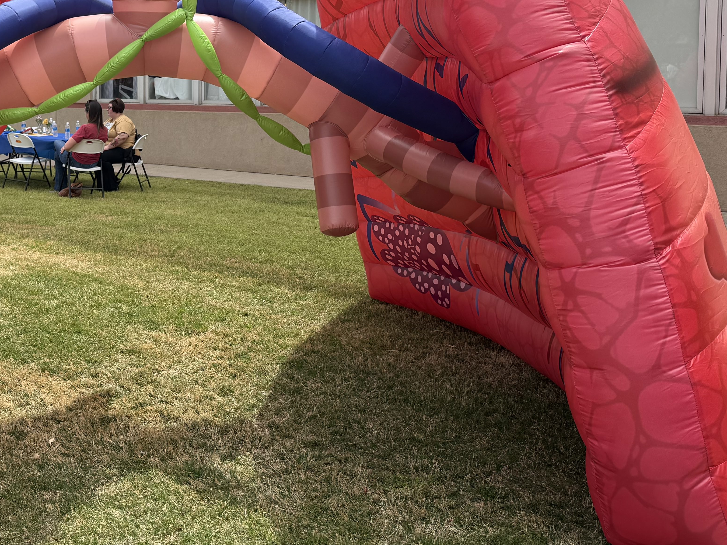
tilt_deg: -3.0
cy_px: 141
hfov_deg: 41.0
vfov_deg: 32.3
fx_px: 924
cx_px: 137
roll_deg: +0.4
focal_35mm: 44
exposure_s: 1/2169
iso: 100
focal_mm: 6.76
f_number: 1.78
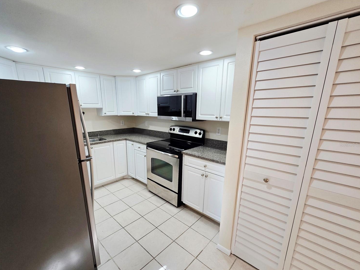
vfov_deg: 85.5
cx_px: 169
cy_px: 144
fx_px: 146
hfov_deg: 101.9
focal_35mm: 14
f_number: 2.2
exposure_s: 1/60.2
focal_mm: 2.2
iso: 100
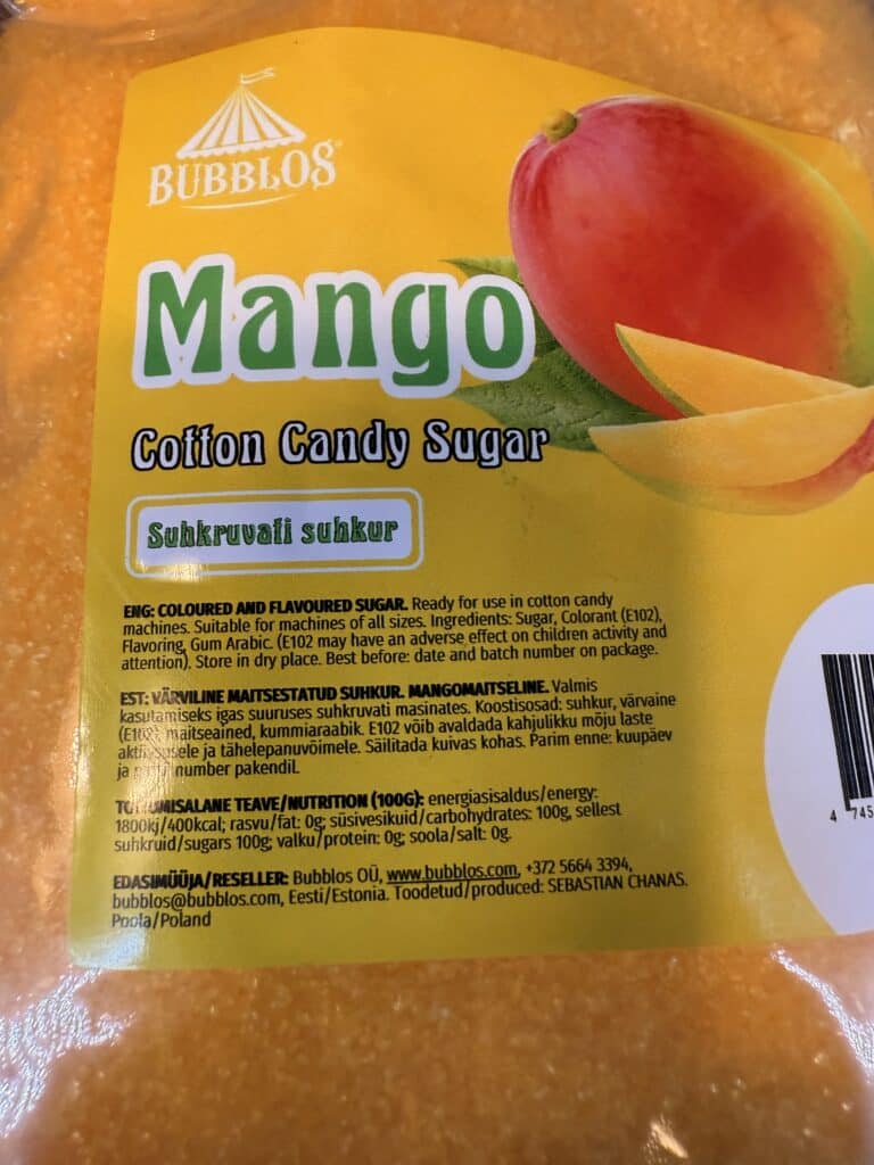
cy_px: 582
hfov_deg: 54.9
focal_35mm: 25
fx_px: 842
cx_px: 437
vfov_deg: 69.4
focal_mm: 2.22
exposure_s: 1/100
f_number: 2.2
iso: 200
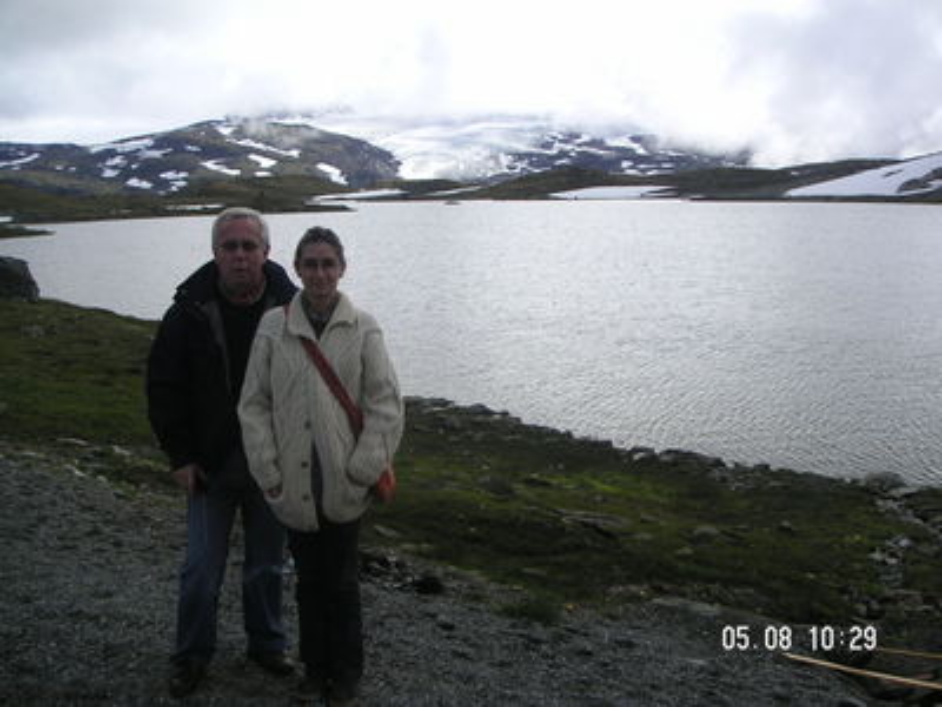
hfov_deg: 50.1
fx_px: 1007
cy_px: 354
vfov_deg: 38.7
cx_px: 471
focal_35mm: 37
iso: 50
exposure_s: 1/250
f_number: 6.7
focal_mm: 5.7
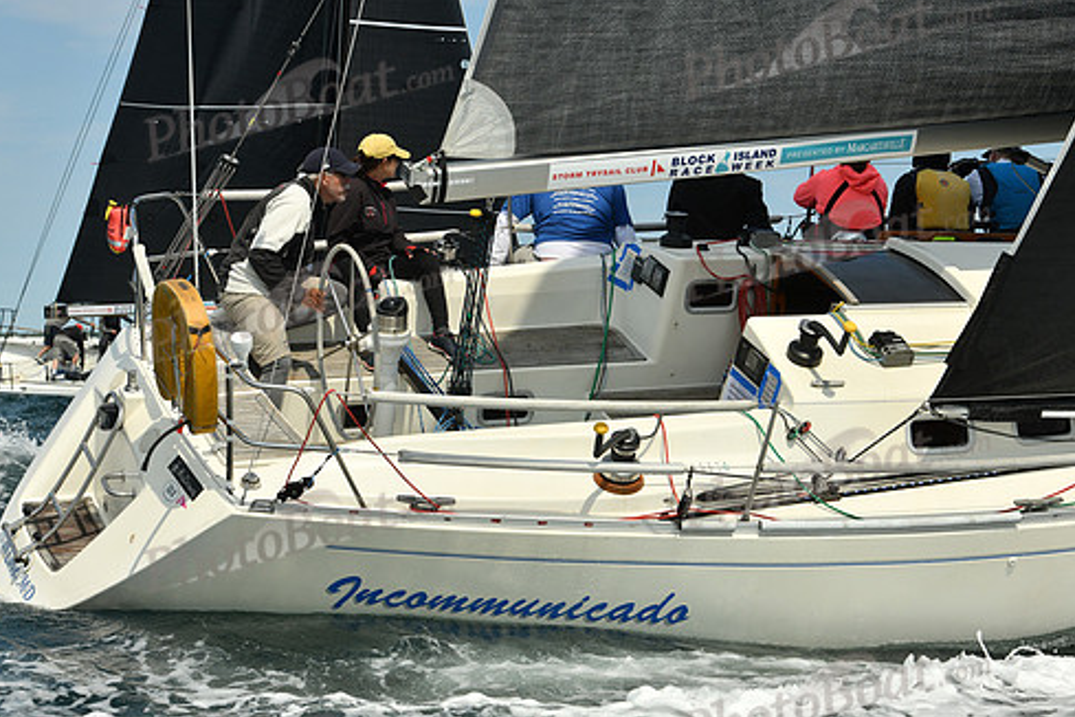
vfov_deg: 16.5
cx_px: 569
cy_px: 390
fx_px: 2478
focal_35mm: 83
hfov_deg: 24.5
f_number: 10
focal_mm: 70
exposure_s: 1/1250
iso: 320
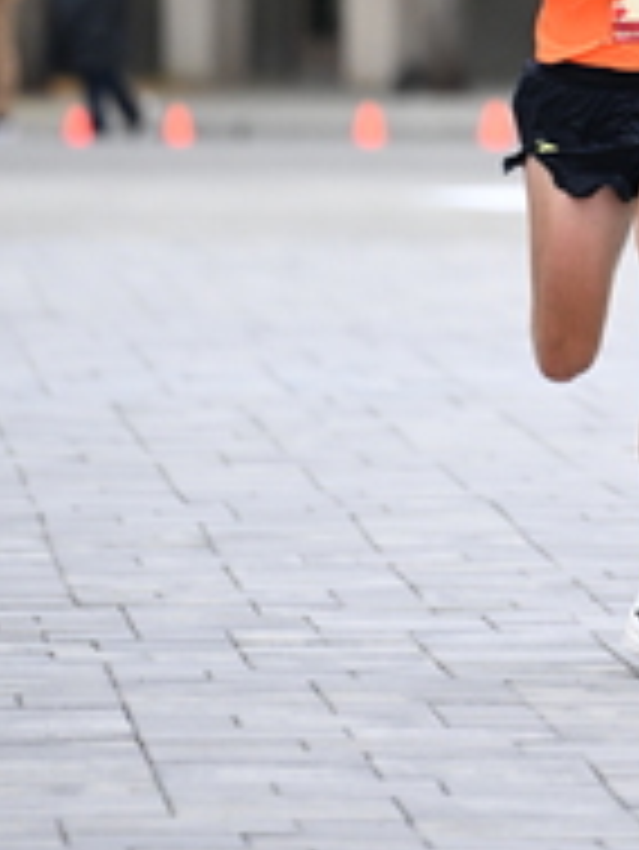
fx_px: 13743
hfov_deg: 2.7
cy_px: -117
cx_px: 713
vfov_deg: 3.5
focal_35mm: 559
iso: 1600
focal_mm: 200
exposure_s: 1/800
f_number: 2.8
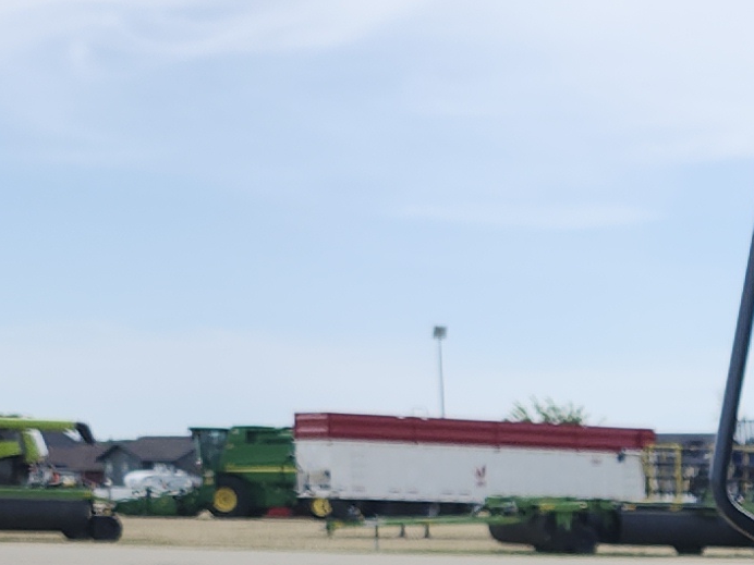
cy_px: 1047
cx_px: 1235
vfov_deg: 10.4
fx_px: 2897
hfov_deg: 13.7
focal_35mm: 133
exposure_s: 1/1663
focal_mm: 5.54
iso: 25
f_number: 1.8
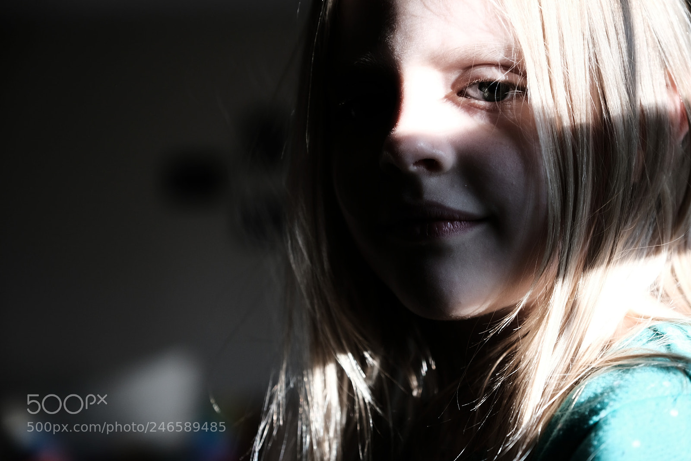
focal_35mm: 83
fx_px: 1593
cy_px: 230
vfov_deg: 16.4
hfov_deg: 24.5
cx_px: 346
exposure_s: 1/50
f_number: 2.8
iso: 400
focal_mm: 55
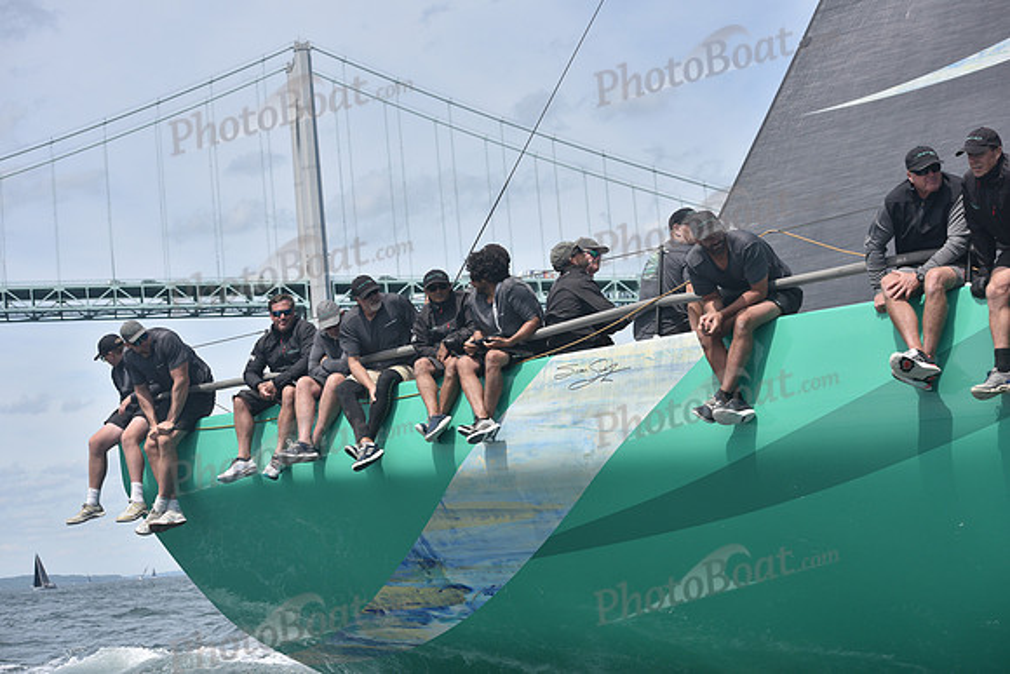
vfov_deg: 19.5
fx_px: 1964
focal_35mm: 70
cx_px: 505
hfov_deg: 28.8
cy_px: 337
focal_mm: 70
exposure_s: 1/800
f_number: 6.3
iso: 320
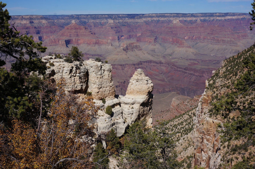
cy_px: 84
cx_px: 128
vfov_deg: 32.9
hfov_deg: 48.0
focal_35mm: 40
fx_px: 287
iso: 100
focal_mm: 27
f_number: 13
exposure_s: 1/250
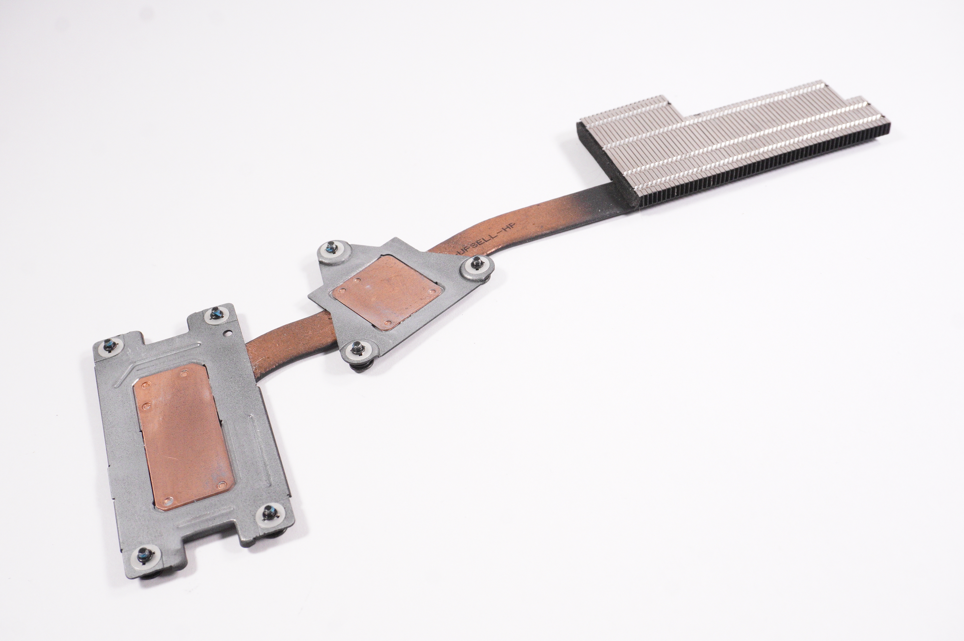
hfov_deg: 46.4
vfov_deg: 31.8
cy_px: 320
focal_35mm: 42
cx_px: 482
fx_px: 1124
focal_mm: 28
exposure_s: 1/250
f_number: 10
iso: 2500
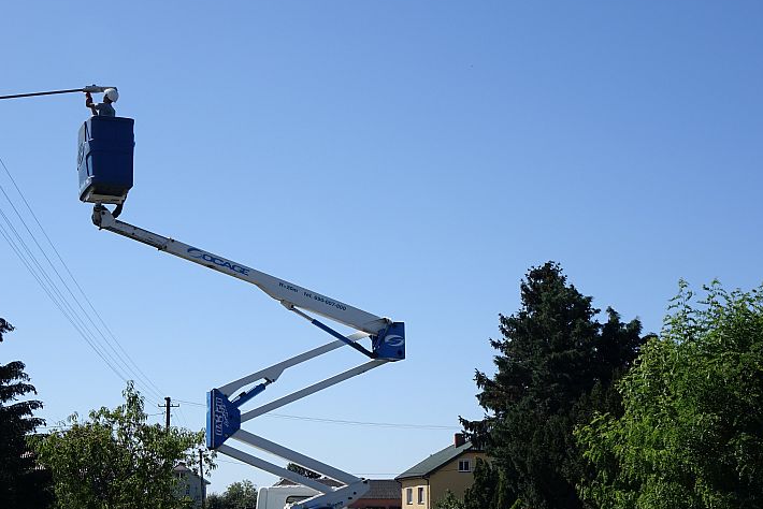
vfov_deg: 21.8
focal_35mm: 62
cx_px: 361
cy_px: 351
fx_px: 1315
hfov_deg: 32.4
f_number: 5
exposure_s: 1/800
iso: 125
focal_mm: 15.78
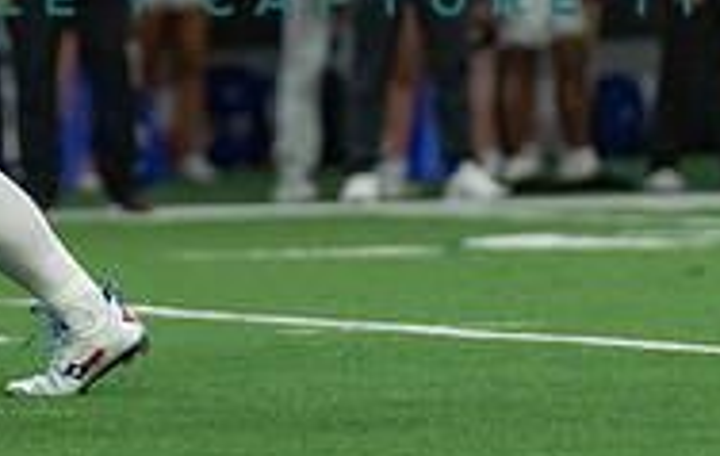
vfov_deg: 1.7
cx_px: -67
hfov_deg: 2.7
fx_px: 15420
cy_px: -257
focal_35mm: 783
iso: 4000
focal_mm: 200
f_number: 2.8
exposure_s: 1/1250
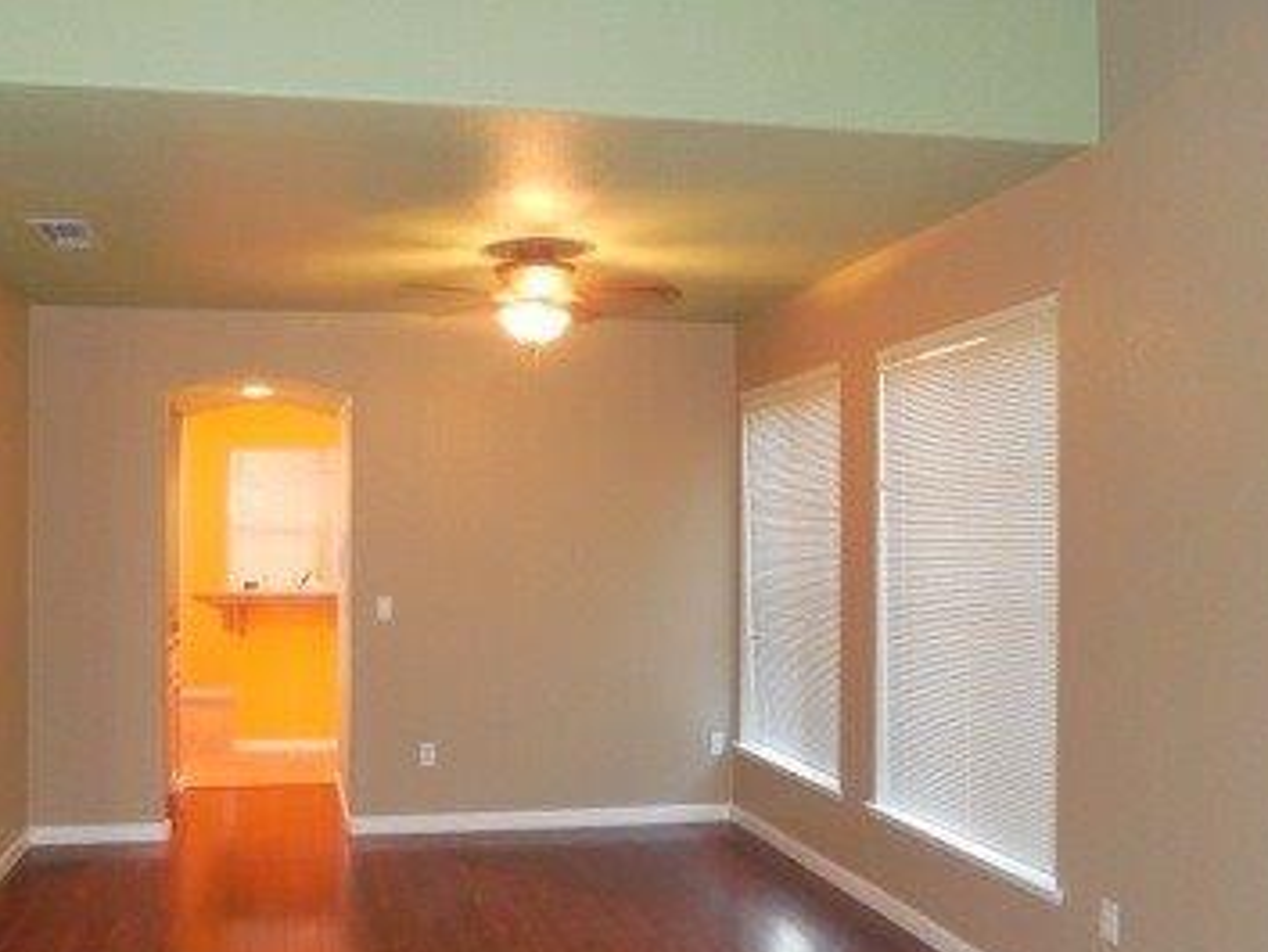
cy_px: 539
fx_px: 1209
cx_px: 514
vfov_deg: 42.9
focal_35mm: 33
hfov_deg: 55.0
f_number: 3.5
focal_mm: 4.6
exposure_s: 1/25
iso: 560
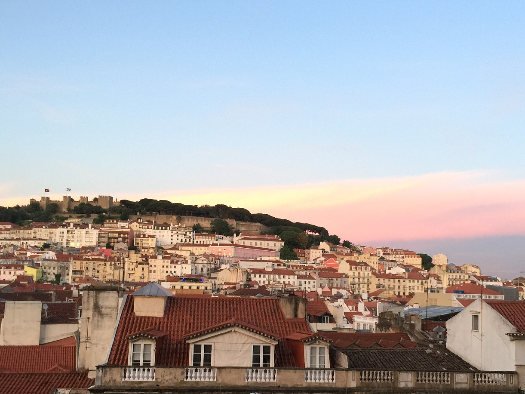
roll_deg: -1.9
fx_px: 576
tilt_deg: +3.0
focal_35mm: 38
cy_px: 252
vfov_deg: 37.4
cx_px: 305
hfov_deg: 48.8
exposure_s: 1/33
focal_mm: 4.15
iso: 32
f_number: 2.2
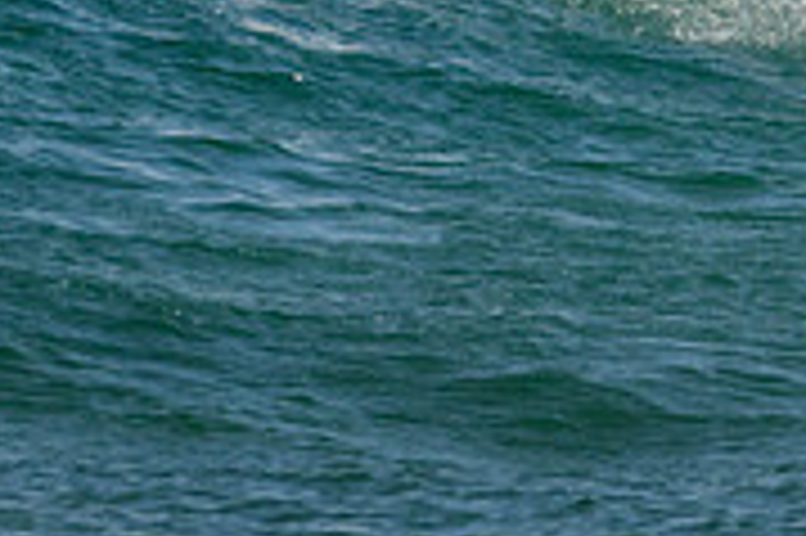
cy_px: -237
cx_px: 1247
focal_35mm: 2840
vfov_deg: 0.5
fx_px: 63525
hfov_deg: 0.7
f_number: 11
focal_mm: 800
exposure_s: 1/2000
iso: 1100
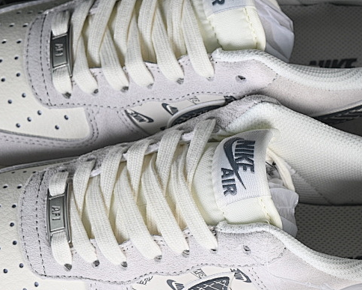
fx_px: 1682
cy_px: 148
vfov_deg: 9.8
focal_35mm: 157
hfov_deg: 12.3
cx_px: 190
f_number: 7.1
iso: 160
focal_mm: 50
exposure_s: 1/80
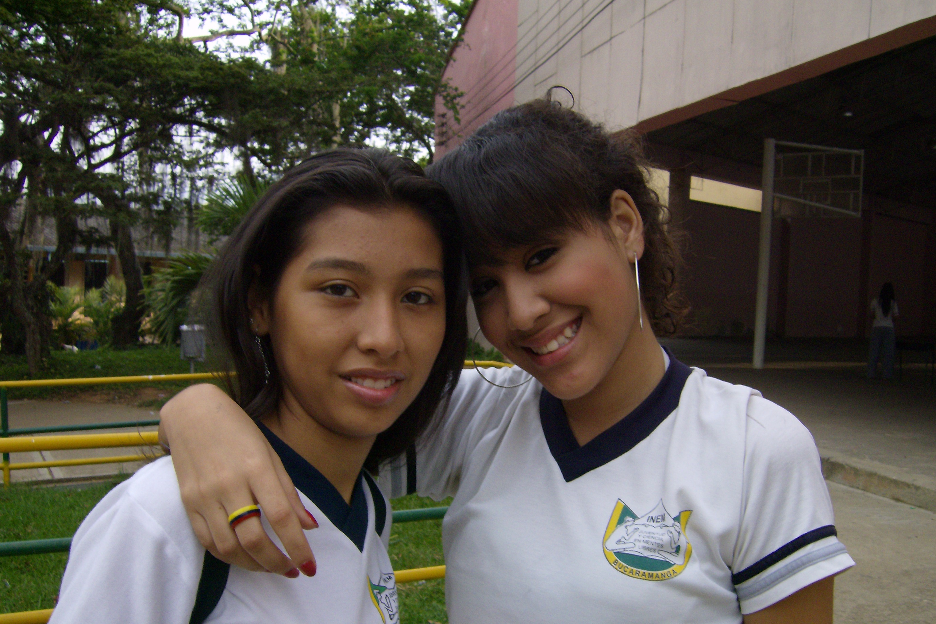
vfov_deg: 35.0
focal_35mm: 38
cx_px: 464
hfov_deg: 50.7
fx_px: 988
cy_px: 348
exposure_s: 1/235
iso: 100
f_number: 4.7
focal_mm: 6
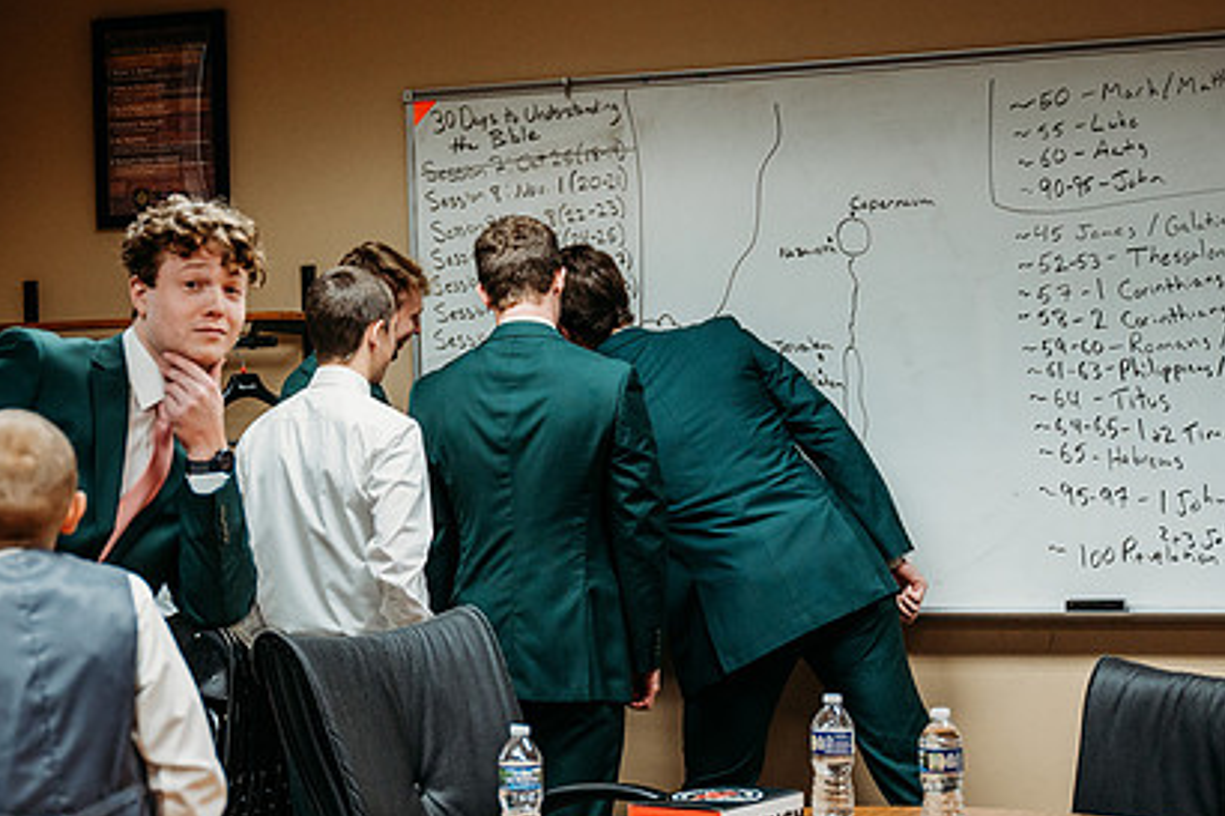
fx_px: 2789
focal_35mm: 82
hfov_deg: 24.7
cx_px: 451
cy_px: 401
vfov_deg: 16.6
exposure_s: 1/320
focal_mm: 58
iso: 2000
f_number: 2.8
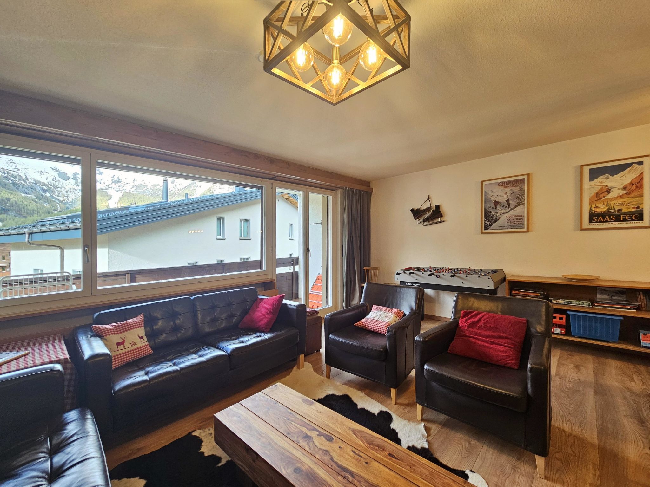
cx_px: 325
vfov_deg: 89.9
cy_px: 244
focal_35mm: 13
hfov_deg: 106.2
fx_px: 244
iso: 64
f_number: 2.2
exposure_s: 1/50
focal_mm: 2.2
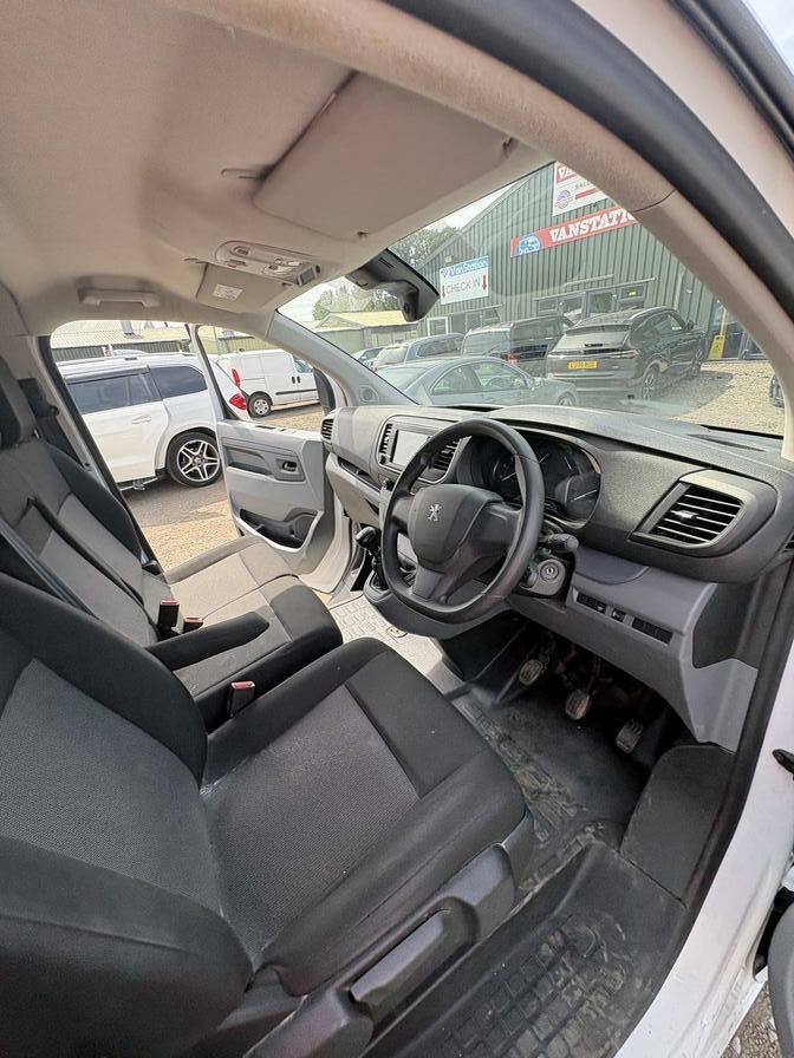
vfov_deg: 102.1
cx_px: 397
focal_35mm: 14
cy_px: 529
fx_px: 428
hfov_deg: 85.7
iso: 40
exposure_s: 1/162
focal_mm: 2.22
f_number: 2.2
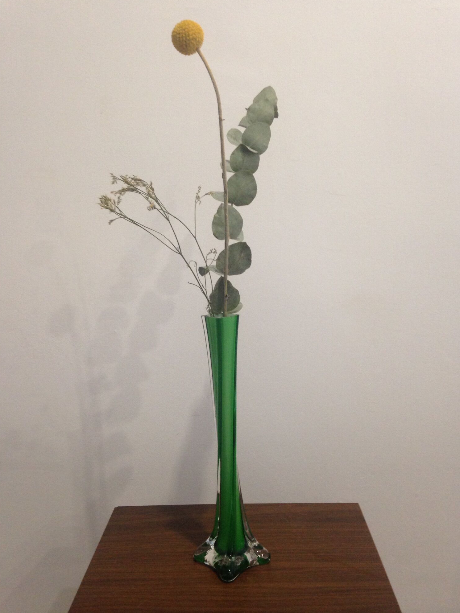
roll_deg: -0.1
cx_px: 233
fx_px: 602
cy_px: 314
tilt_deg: -7.7
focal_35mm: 34
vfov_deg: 54.0
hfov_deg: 41.8
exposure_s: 1/20
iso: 160
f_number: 2.4
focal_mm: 4.12
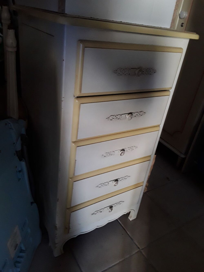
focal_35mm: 27
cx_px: 102
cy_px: 136
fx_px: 212
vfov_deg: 65.3
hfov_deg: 51.4
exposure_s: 1/30
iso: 160
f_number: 1.9
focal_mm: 2.91
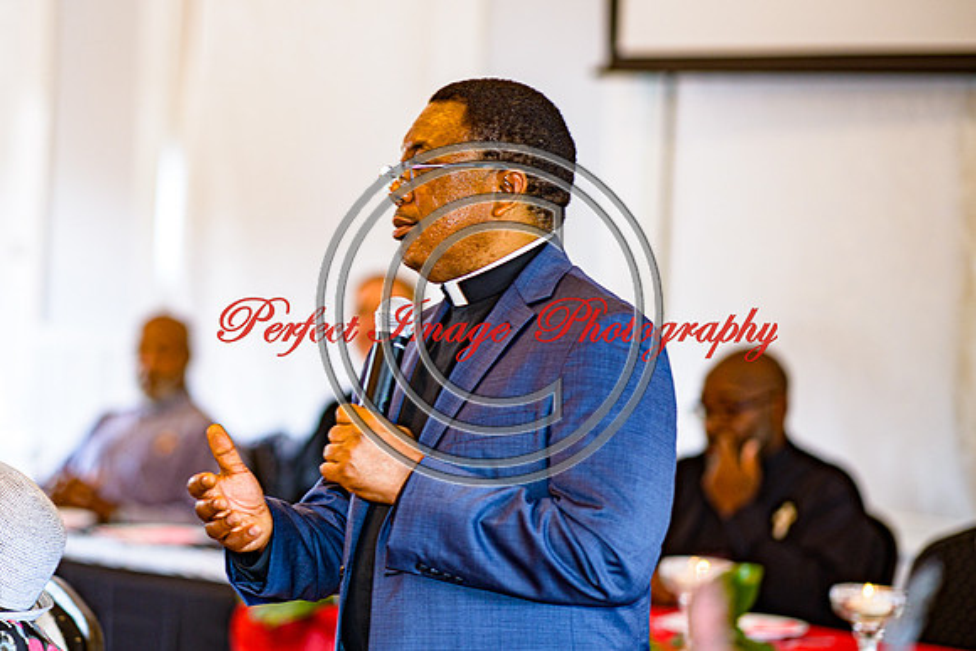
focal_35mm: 142
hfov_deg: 14.4
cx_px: 316
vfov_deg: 9.6
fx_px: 3860
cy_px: 253
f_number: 1.8
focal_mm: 105
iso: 160
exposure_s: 1/125
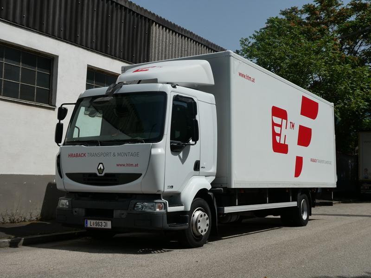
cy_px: 139
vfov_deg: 30.9
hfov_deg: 40.4
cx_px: 186
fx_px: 504
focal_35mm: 47
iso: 80
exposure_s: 1/1000
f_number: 5
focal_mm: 8.4
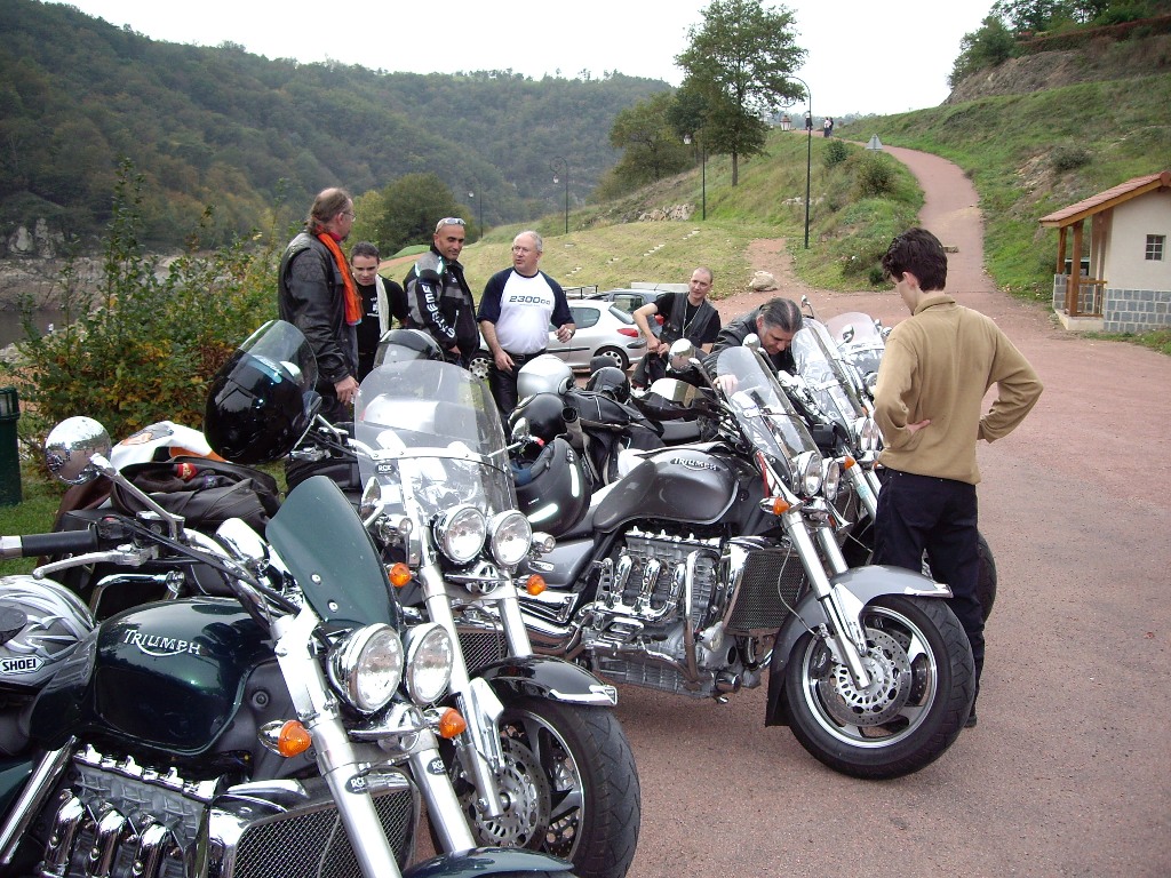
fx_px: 1285
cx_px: 586
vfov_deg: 37.7
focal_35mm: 38
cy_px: 439
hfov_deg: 49.0
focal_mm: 6.2
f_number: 2.7
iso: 100
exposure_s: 1/250
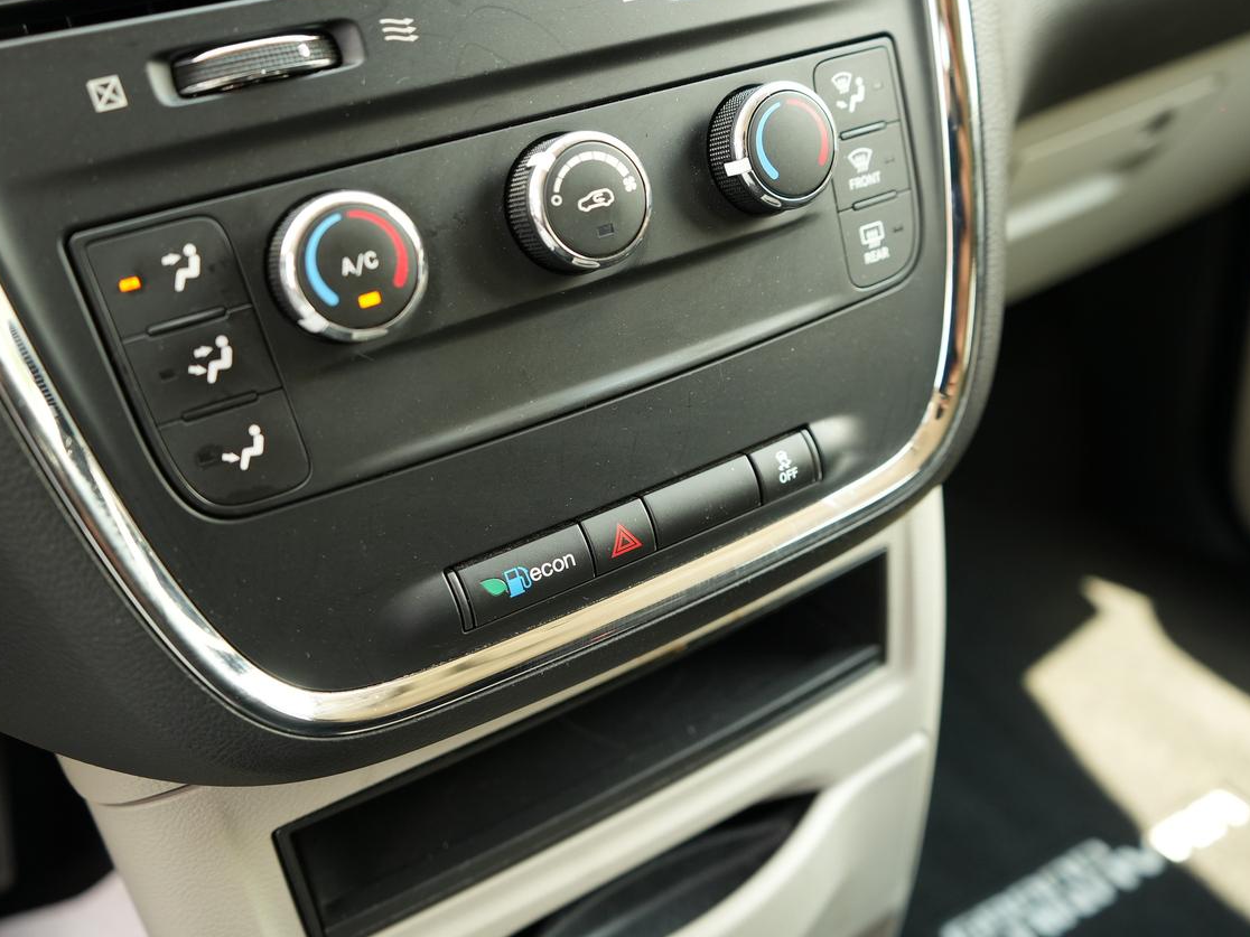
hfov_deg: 56.8
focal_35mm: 32
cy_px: 466
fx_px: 1156
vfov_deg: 44.2
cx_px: 636
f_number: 4
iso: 800
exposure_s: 1/160
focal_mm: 29
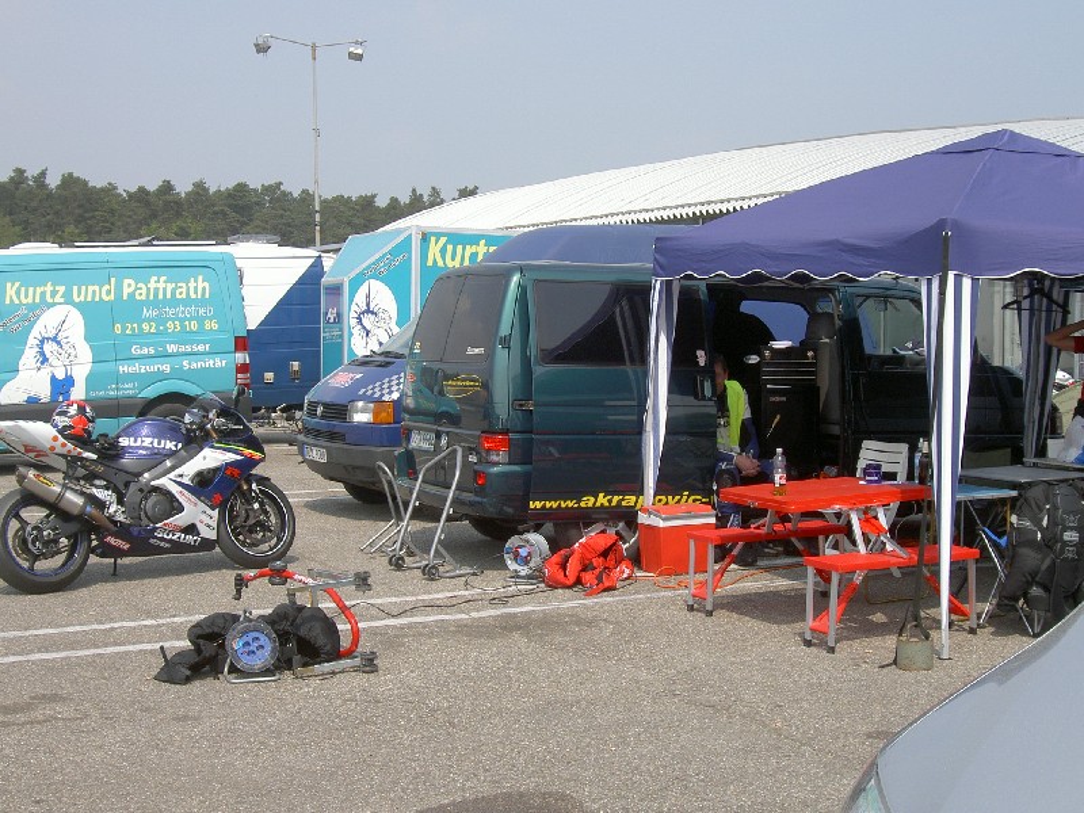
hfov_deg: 34.9
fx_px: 1722
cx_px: 542
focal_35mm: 55
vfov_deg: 26.6
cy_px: 406
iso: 100
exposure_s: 1/320
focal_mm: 11.3
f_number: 5.5
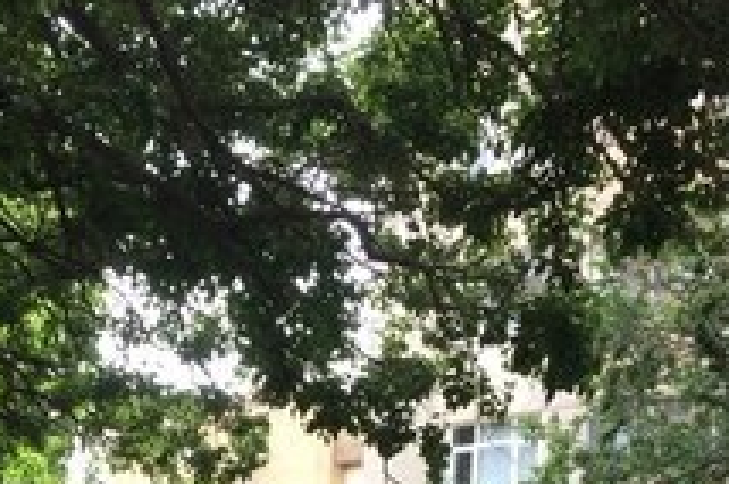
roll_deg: -0.3
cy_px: 777
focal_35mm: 70
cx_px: 119
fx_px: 1415
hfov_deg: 28.1
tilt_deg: -7.2
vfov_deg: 17.1
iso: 32
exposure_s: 1/101
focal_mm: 4.15
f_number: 2.2
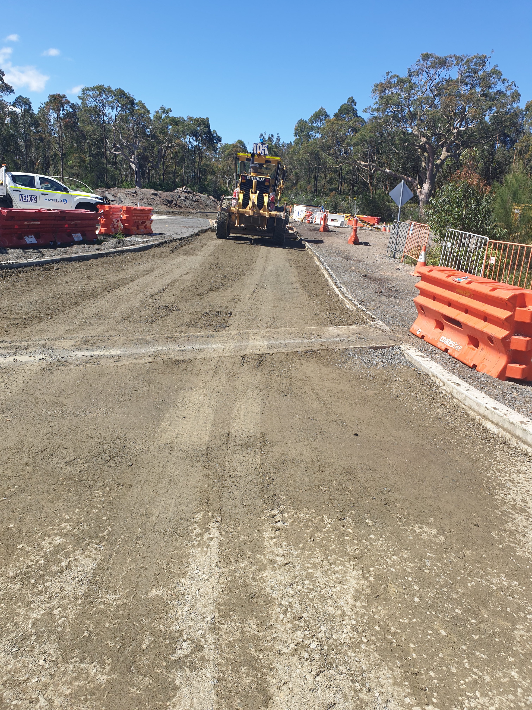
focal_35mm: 26
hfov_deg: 53.1
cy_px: 355
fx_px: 533
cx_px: 266
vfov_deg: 67.3
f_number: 2.4
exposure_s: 1/1058
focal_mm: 4.3
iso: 50
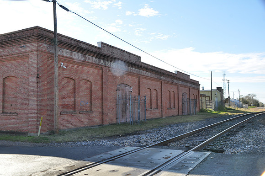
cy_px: 88
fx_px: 265
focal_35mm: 36
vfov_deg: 36.8
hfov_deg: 53.2
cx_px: 132
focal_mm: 24
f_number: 10
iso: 200
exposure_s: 1/100
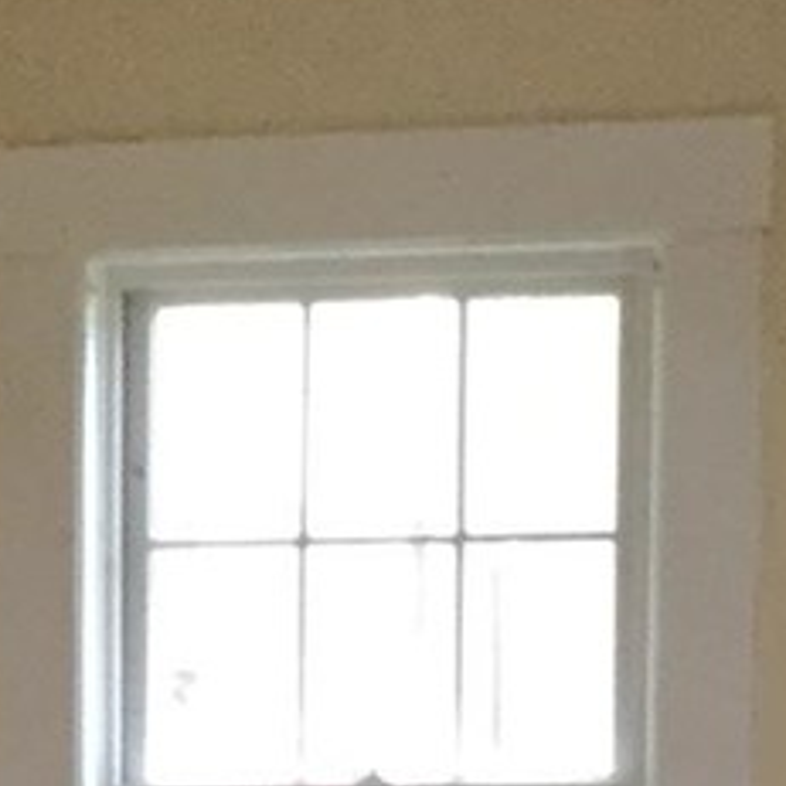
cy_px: 1691
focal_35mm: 273
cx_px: -544
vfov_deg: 6.2
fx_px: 7013
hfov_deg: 6.3
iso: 40
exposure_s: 1/30
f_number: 2.4
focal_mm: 3.3
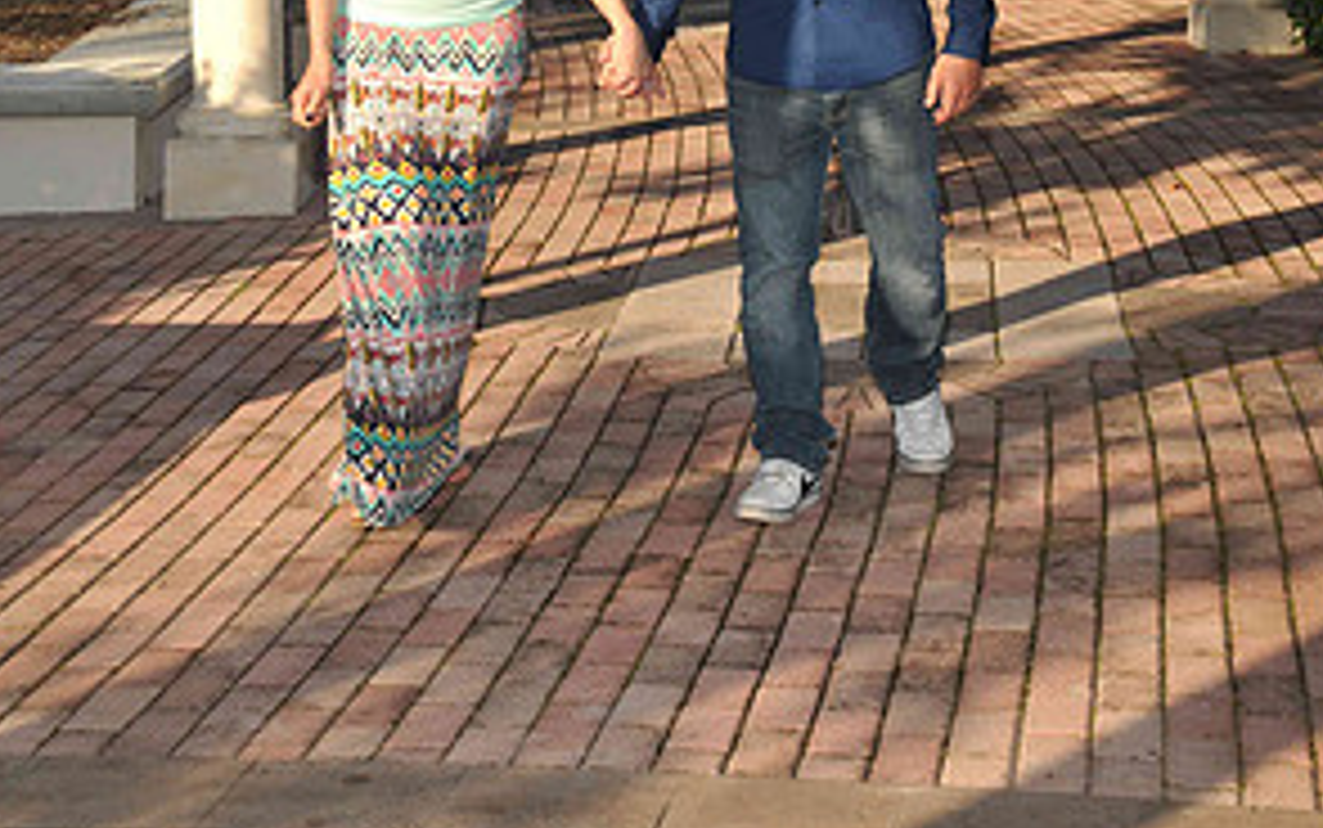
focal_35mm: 82
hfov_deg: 25.3
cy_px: -45
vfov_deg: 15.6
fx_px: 2950
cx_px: 659
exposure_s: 1/250
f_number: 5.6
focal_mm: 35
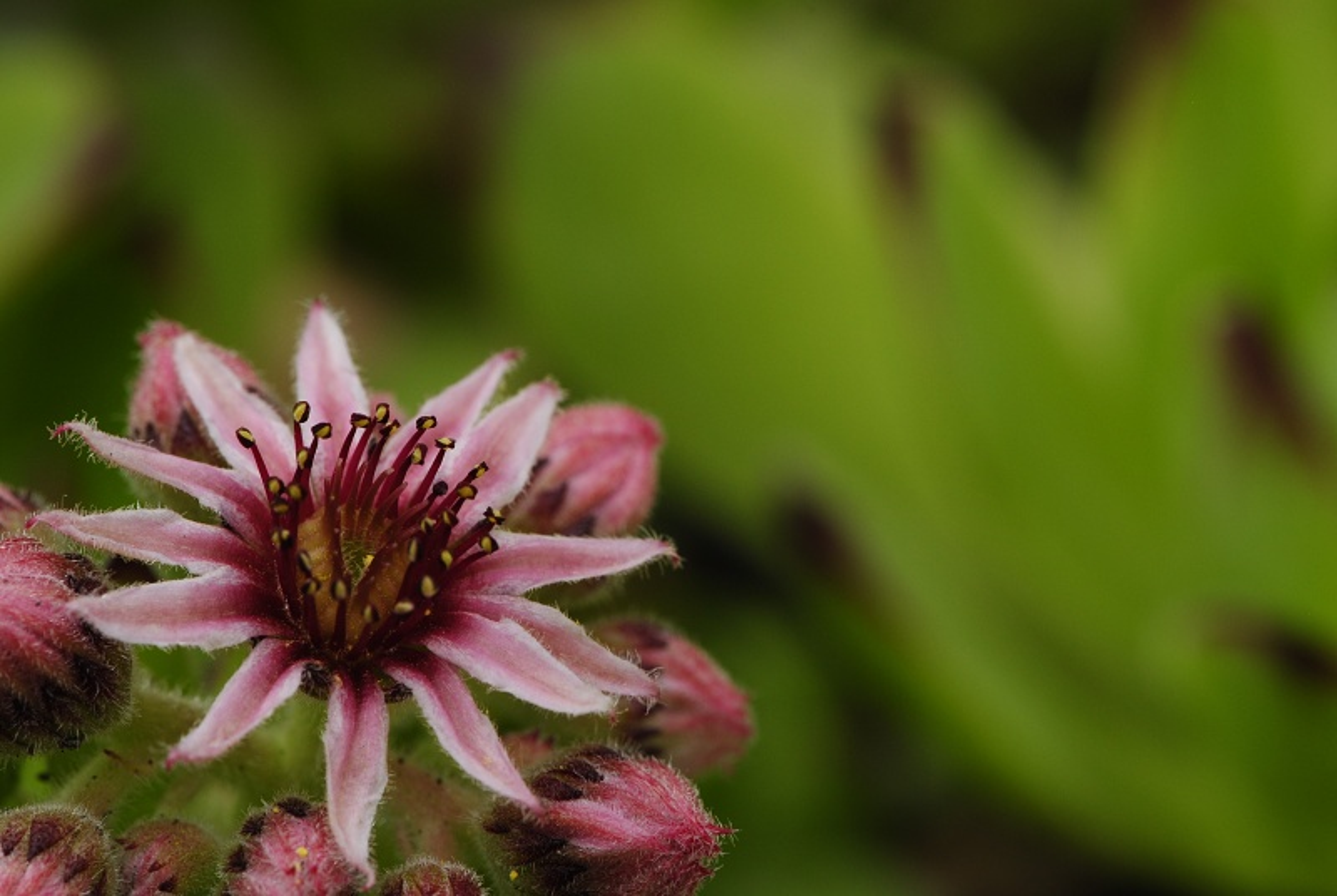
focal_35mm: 128
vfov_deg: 10.8
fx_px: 4742
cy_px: 448
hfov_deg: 16.0
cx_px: 668
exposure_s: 1/80
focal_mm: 85
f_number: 13
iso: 200
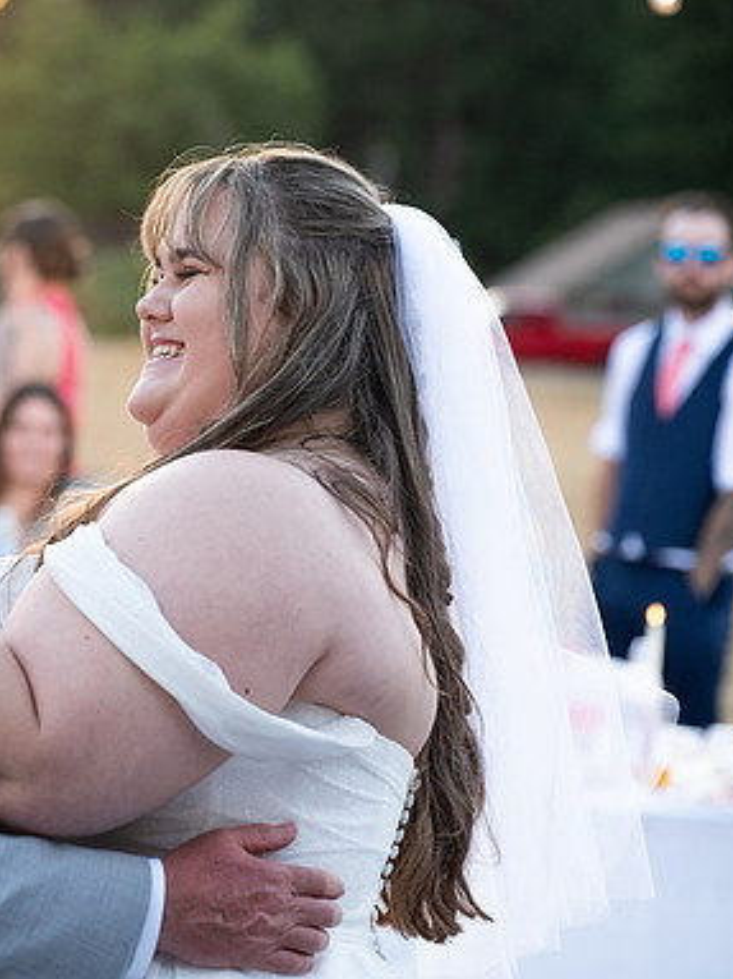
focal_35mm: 156
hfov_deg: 9.5
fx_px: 4407
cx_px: 41
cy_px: 492
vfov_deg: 12.7
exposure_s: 1/500
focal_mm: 107
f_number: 4
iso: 1600
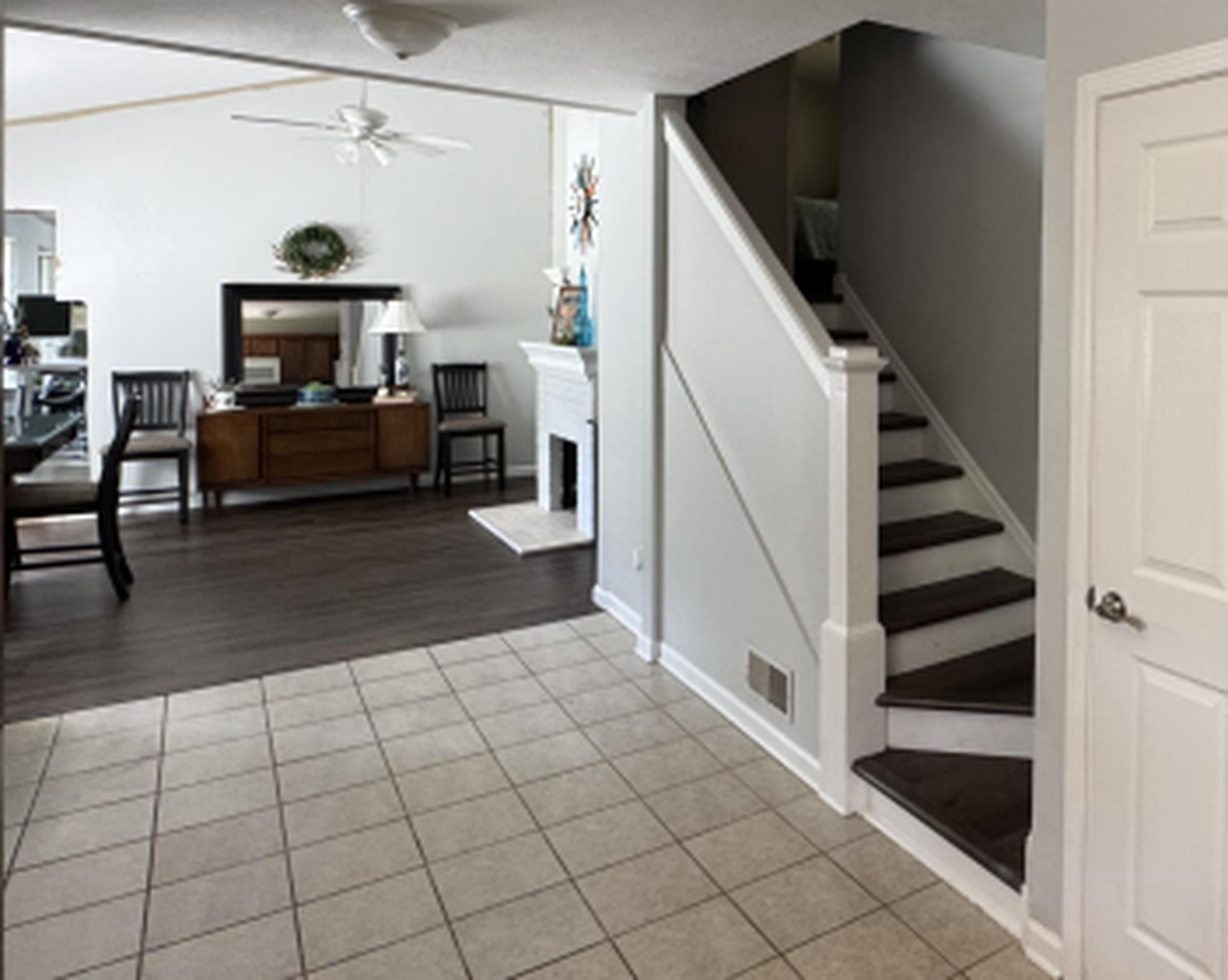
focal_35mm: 26
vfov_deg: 53.7
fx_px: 944
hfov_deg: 62.3
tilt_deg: -1.4
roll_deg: -0.9
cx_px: 922
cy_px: 326
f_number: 2.2
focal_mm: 2.22
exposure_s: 1/99
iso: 250
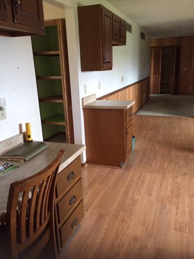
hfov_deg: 46.8
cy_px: 132
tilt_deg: -16.5
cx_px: 100
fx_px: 224
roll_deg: +2.4
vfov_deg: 60.0
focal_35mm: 30
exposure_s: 1/24
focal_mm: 4.15
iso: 250
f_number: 2.2
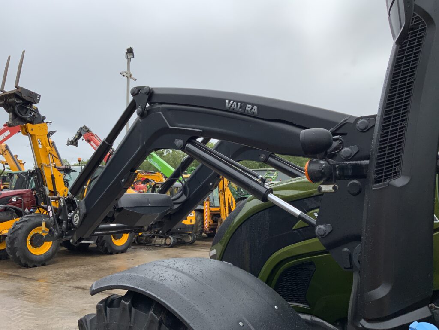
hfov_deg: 61.7
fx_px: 368
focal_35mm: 29
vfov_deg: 48.2
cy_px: 165
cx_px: 220
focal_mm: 3
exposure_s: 1/1377
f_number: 1.8
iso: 16
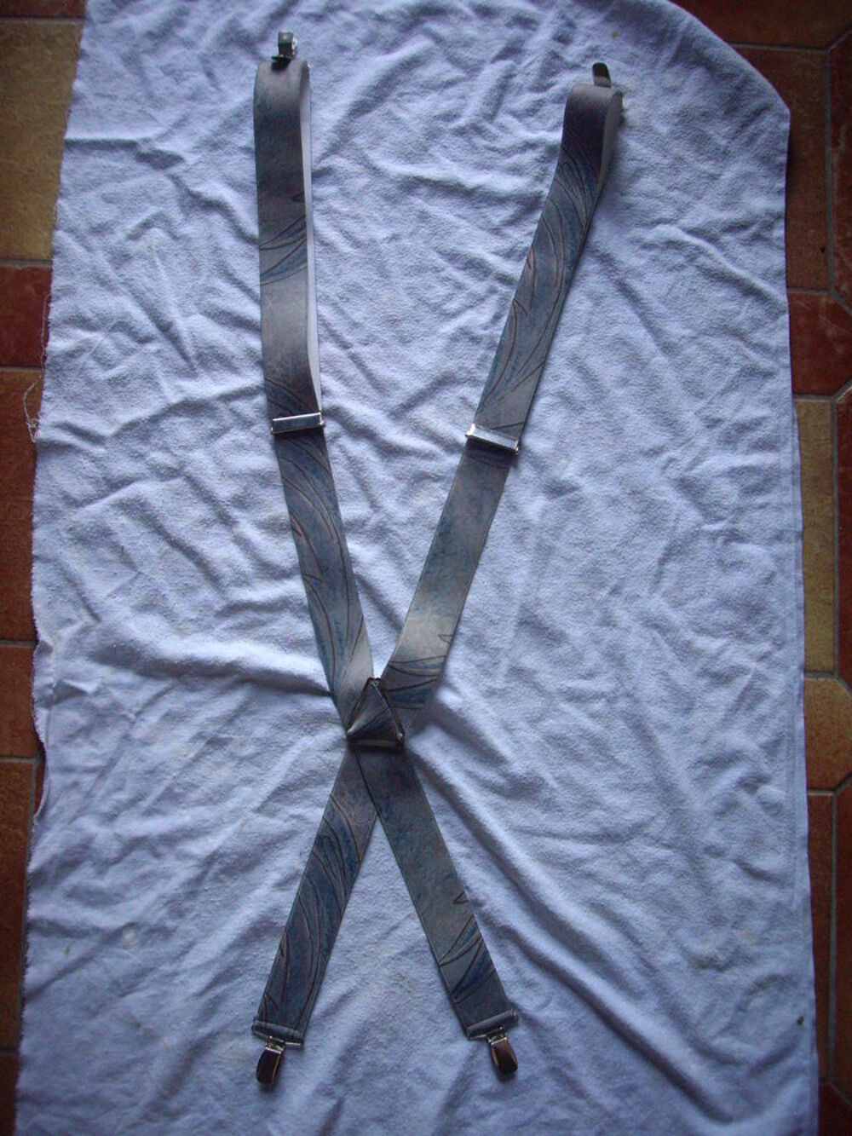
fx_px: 1247
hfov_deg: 37.7
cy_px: 568
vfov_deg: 49.0
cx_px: 426
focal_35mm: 38
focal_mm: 6.2
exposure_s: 1/80
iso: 200
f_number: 2.7
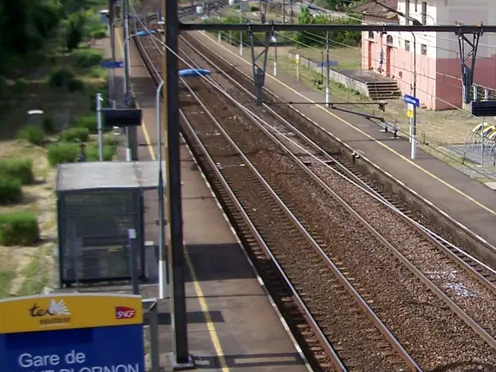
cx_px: 498
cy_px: 182
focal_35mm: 85
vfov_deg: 17.4
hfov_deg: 22.1
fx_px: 1218
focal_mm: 6.3
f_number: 2.8
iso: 80
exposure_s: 1/1000
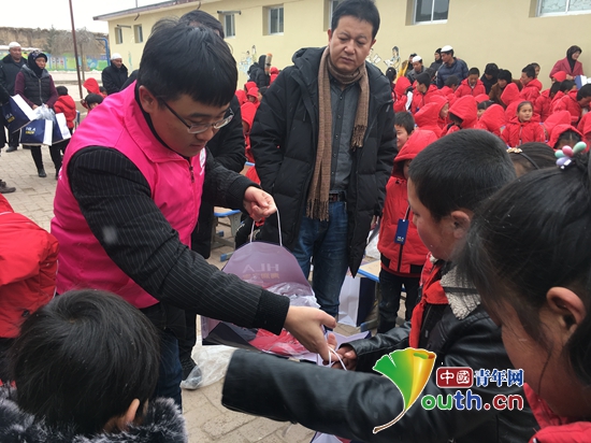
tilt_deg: -17.0
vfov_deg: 48.2
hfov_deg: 61.7
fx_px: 495
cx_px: 296
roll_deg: -0.2
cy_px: 222
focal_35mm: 29
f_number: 2.2
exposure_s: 1/121
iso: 25
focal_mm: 4.15
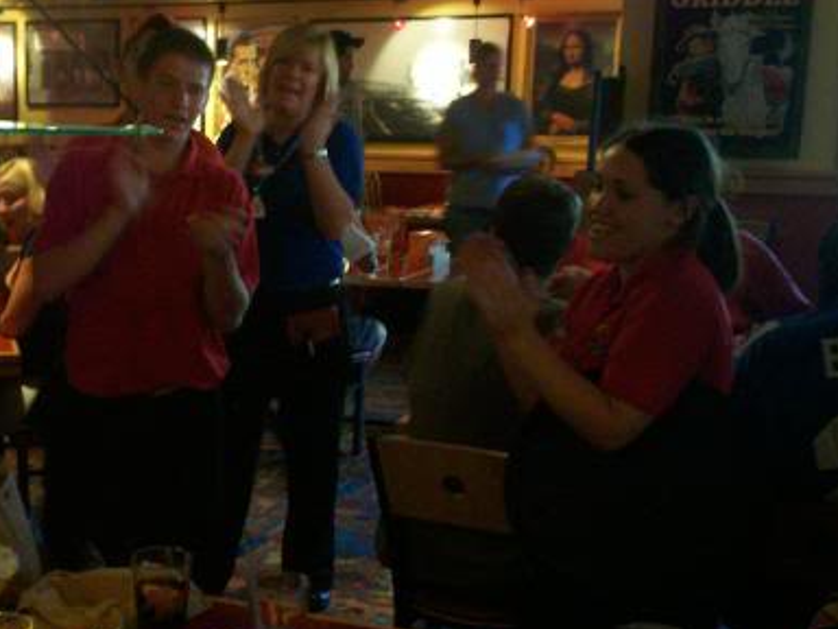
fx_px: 1453
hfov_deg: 31.5
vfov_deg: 24.4
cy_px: 380
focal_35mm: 60
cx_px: 190
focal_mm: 6
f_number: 4.5
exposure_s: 1/8
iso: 200
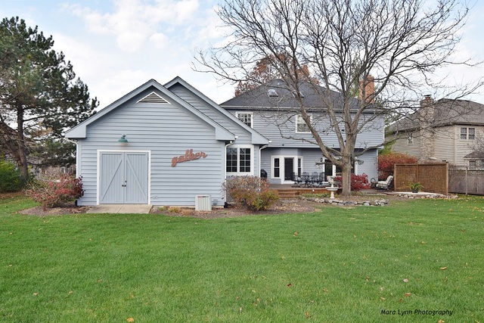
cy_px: 162
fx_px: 323
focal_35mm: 24
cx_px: 242
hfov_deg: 73.7
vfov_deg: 53.2
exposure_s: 1/160
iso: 100
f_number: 6.3
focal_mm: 16
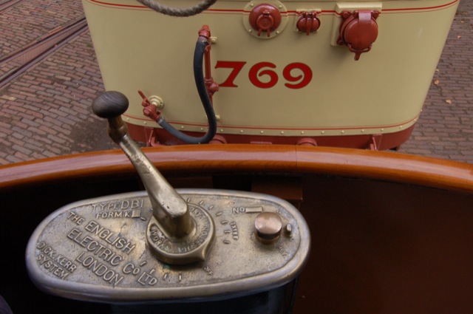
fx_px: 394
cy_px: 157
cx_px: 236
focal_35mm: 30
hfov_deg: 62.0
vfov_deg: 43.5
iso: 800
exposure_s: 1/250
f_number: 8
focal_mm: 20
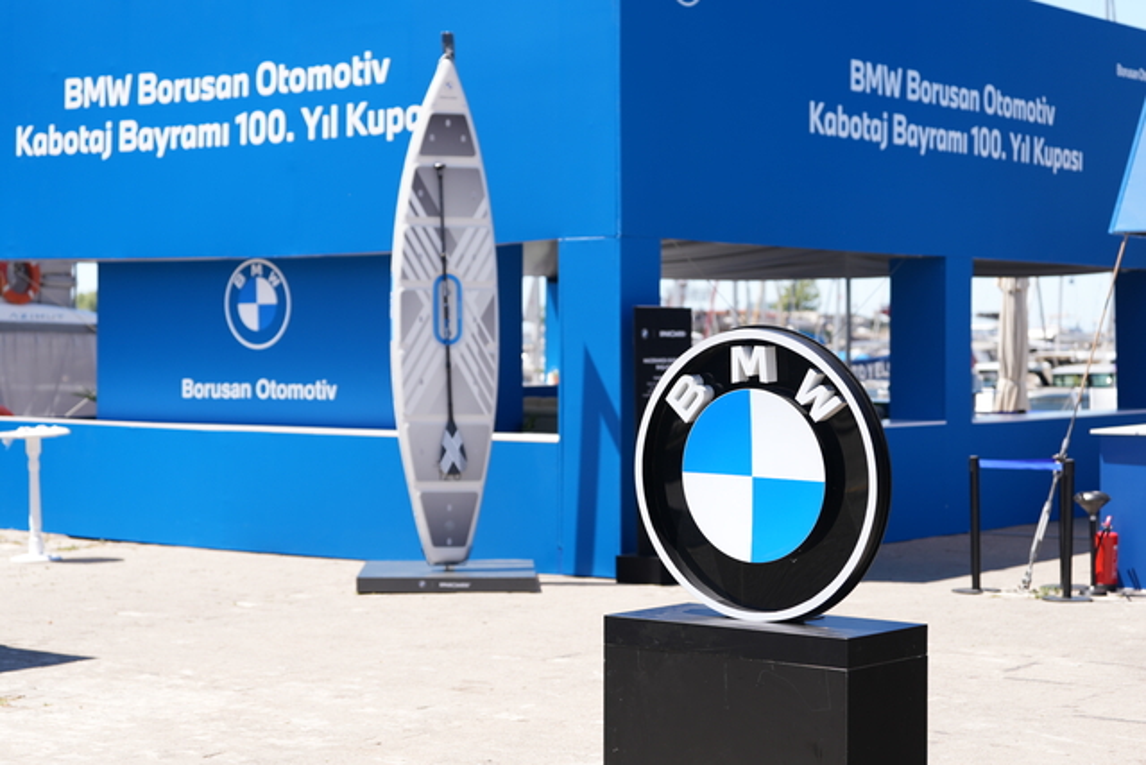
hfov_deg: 28.8
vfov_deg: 19.5
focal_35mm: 70
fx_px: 2229
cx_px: 573
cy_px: 382
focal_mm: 70
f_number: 3.2
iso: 125
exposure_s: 1/500
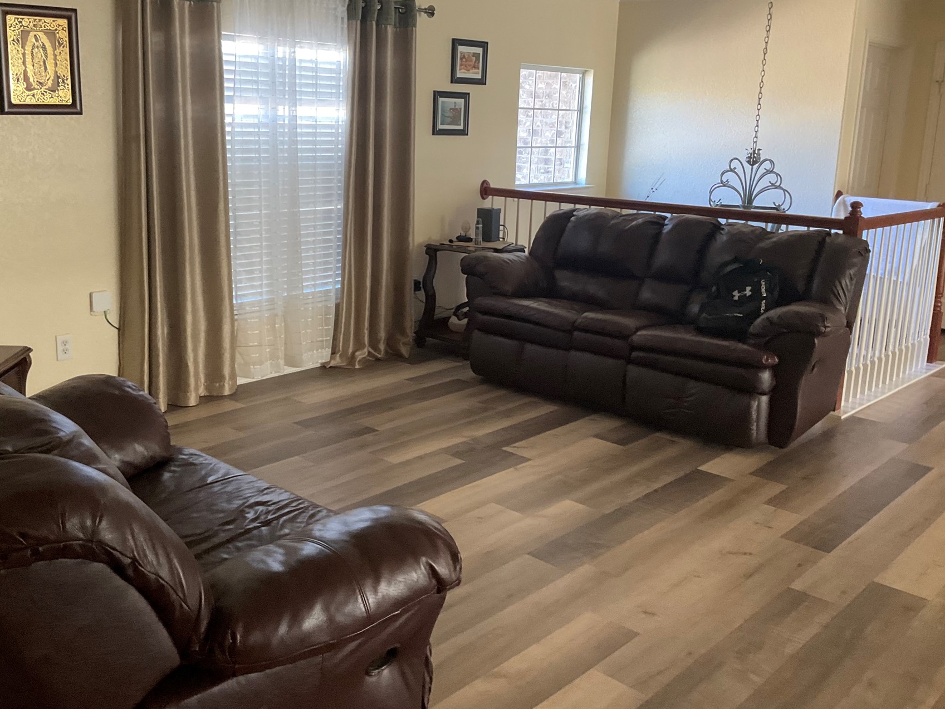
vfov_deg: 40.6
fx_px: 956
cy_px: 309
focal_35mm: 35
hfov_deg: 52.5
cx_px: 426
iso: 160
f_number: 1.8
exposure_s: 1/60
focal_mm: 3
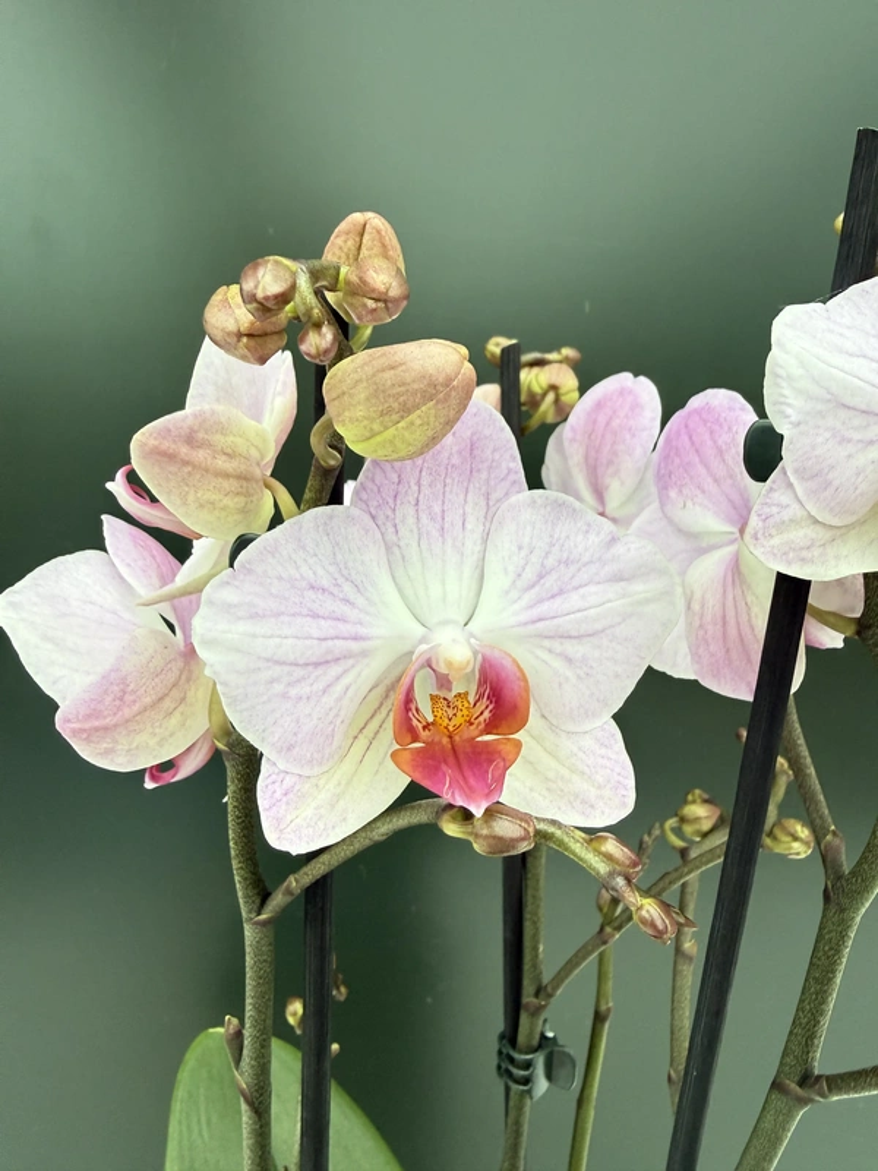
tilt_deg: -8.0
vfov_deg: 71.6
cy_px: 586
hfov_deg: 56.8
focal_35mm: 24
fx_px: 812
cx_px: 439
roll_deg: +0.7
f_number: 2.2
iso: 80
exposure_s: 1/99
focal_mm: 2.22
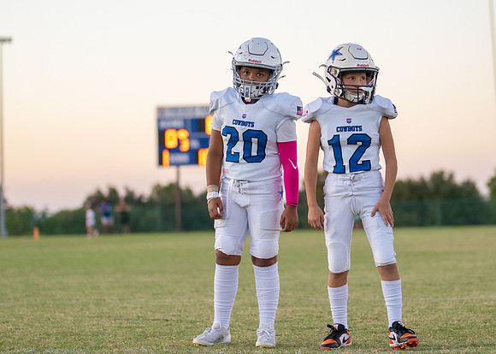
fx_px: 1683
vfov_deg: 12.0
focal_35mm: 120
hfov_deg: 16.8
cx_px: 292
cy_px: 170
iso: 500
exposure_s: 1/1600
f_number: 1.2
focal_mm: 50
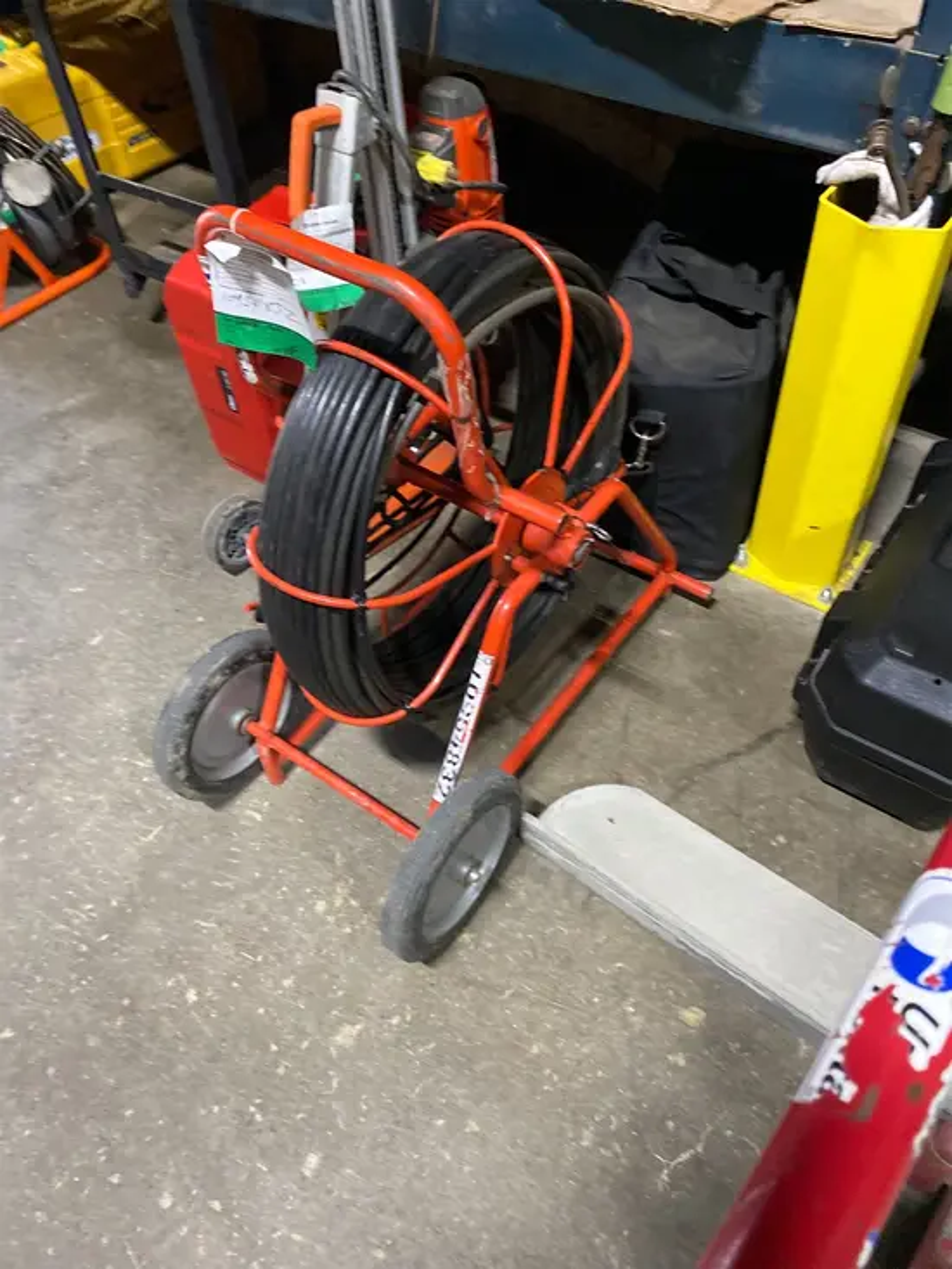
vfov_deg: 67.3
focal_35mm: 26
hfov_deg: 53.1
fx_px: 953
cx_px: 476
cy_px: 634
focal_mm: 4.25
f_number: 1.8
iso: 500
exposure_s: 1/54
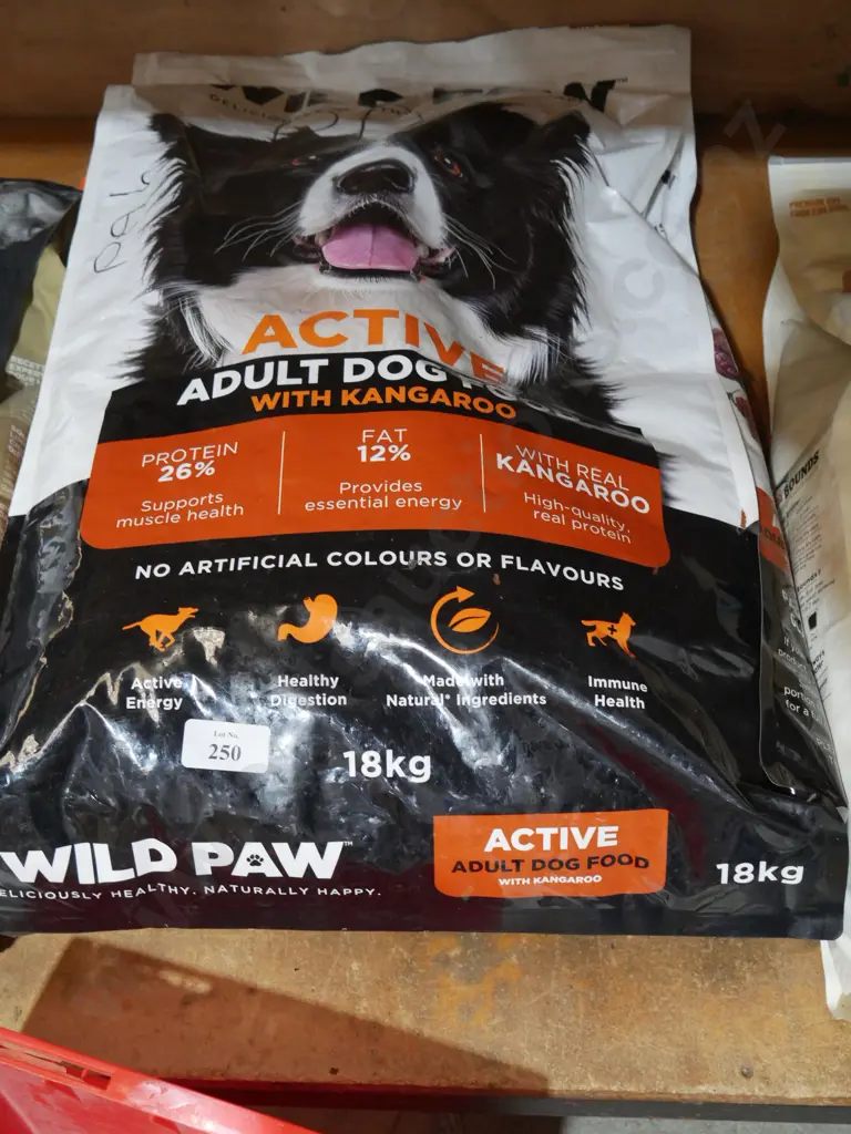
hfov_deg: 34.3
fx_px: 1377
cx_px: 426
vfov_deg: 44.8
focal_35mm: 42
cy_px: 567
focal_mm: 21
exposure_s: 1/60
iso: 2000
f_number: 4.6
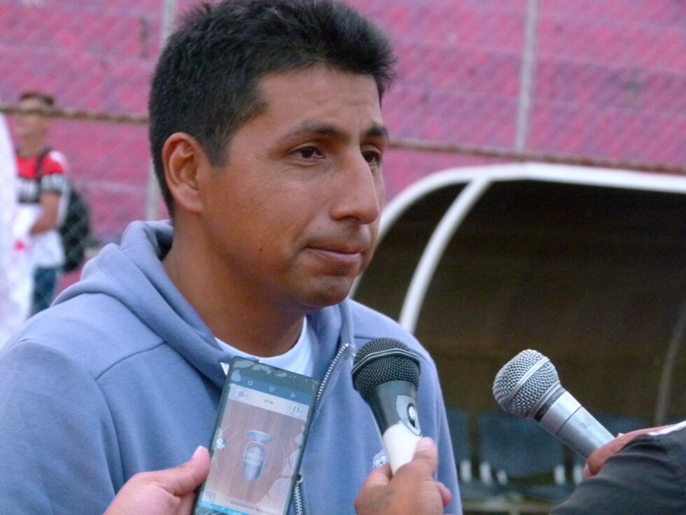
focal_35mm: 180
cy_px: 258
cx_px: 343
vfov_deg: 8.2
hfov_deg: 11.0
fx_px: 3567
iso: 800
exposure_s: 1/80
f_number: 3.8
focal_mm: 32.4
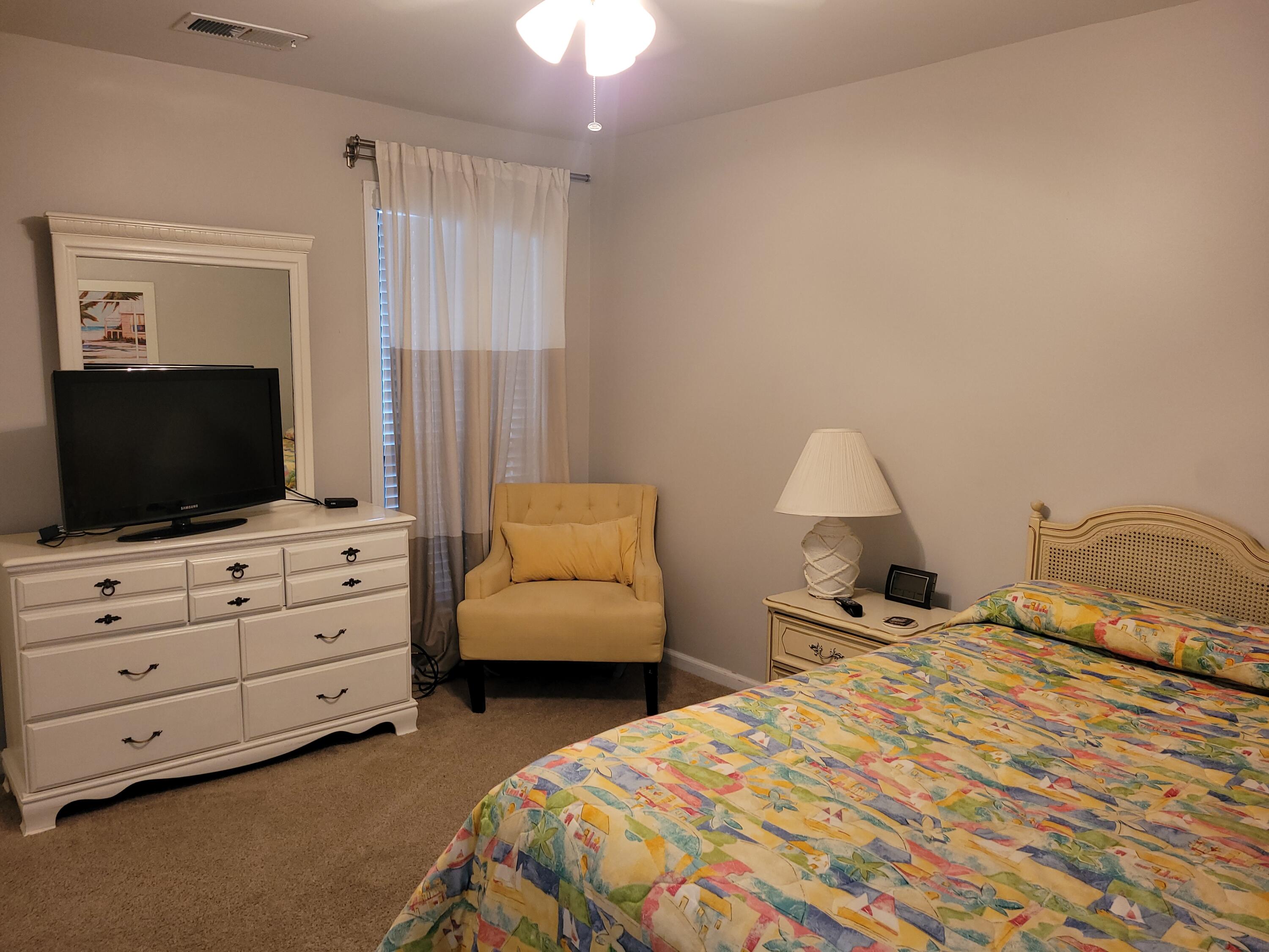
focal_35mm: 26
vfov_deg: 53.1
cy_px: 476
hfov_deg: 67.3
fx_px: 953
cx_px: 634
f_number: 1.8
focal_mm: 5.4
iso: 100
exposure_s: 1/30
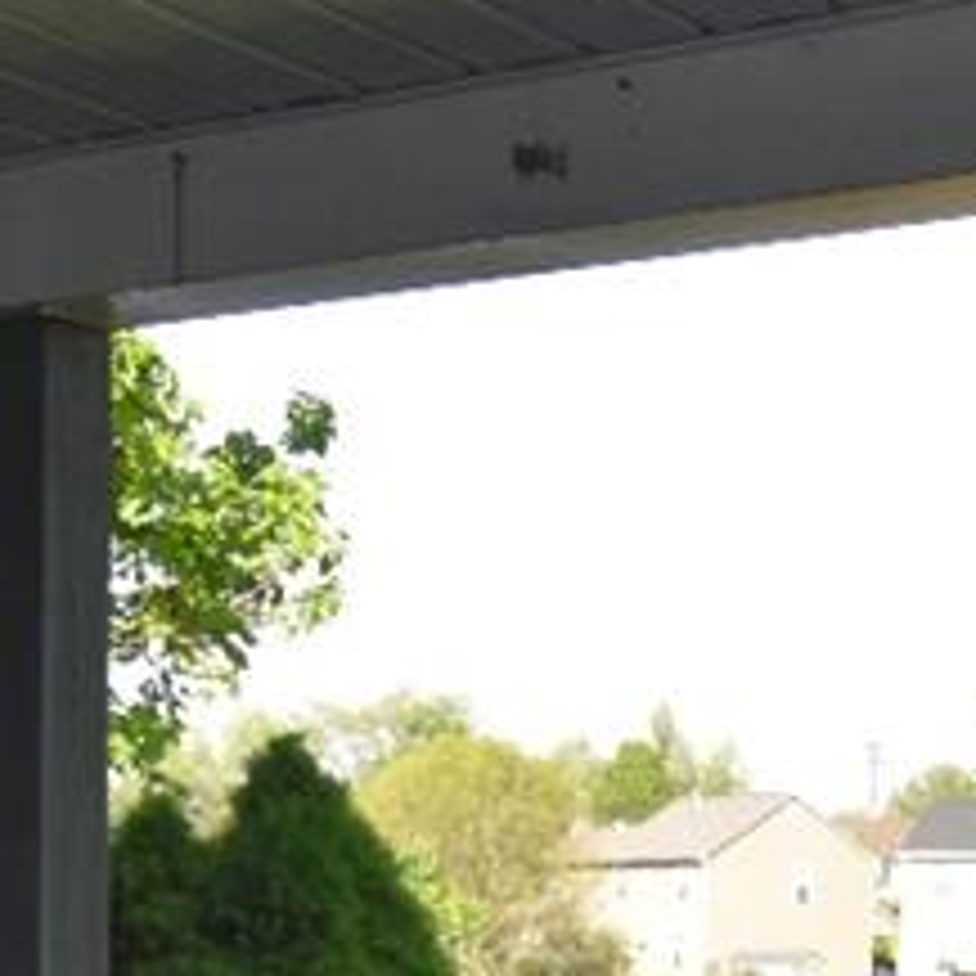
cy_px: 1210
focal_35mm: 88
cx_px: 459
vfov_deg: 18.6
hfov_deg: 19.7
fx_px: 2807
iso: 140
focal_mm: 10
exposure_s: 1/125
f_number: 5.6
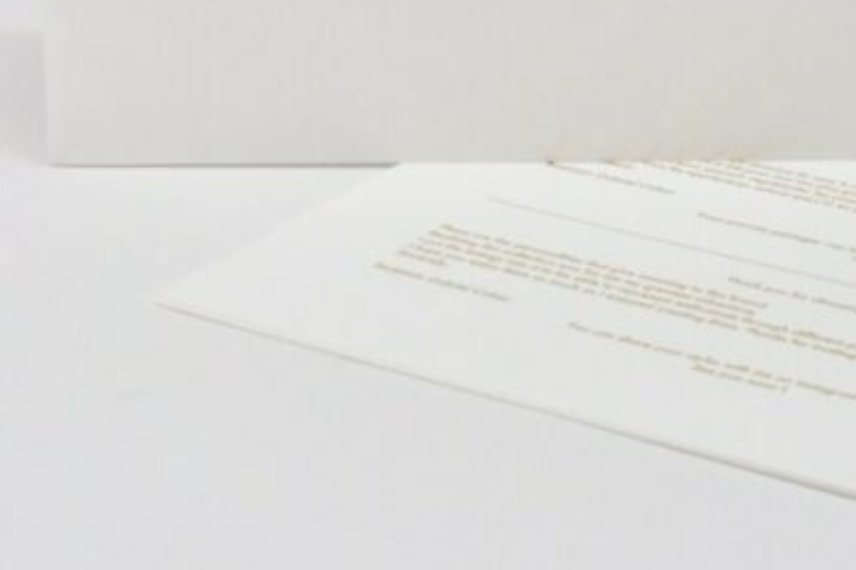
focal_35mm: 133
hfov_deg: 15.3
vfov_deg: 10.2
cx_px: 693
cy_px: -18
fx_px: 3162
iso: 2500
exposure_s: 1/160
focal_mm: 34
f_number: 16
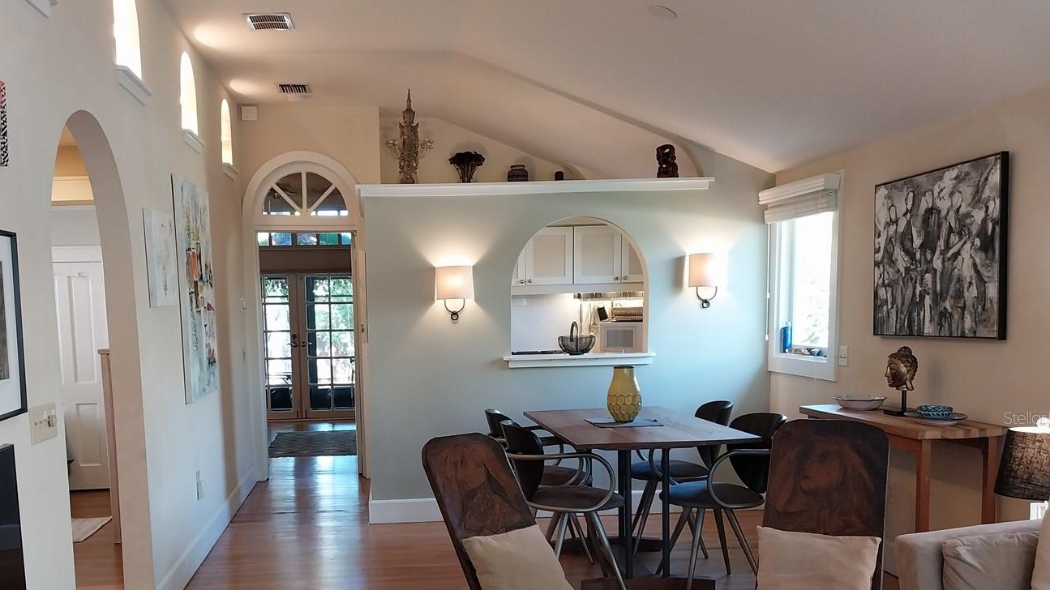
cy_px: 417
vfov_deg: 33.3
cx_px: 431
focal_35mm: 35
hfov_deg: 56.3
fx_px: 974
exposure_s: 1/60
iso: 200
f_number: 1.8
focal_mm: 4
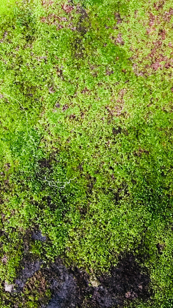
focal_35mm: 82
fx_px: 670
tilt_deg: -86.1
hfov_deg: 14.1
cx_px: 233
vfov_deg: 25.2
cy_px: 36
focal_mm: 3.3
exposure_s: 1/50
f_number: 2.4
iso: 32
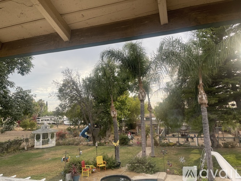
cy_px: 90
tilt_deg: +6.2
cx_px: 120
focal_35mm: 26
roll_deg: +1.9
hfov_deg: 67.3
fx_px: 181
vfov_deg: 53.0
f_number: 1.6
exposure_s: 1/713
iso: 50
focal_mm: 5.1
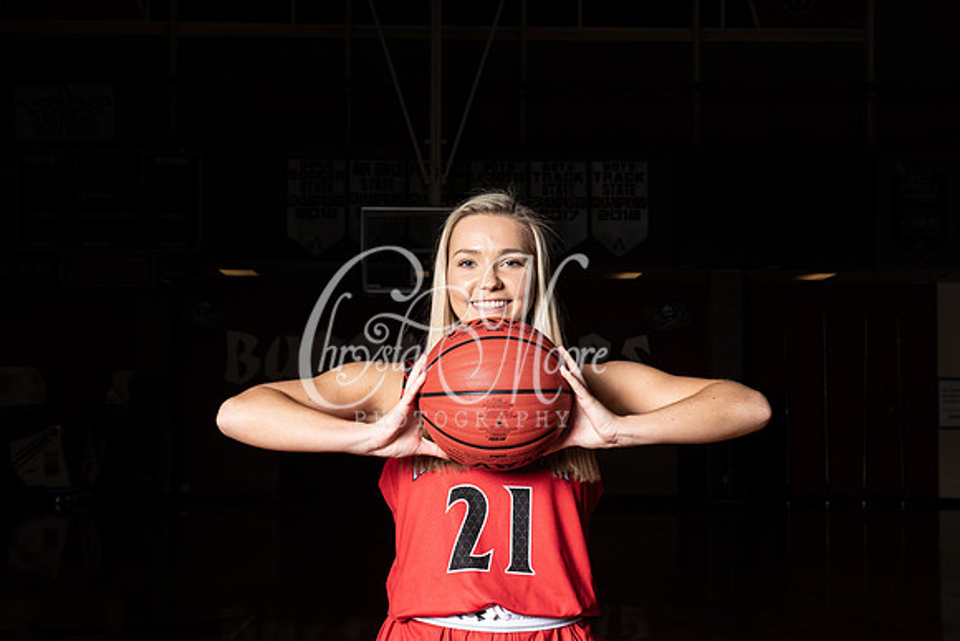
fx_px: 1867
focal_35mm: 70
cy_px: 320
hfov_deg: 28.8
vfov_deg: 19.5
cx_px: 480
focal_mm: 70
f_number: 14
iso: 320
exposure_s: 1/200
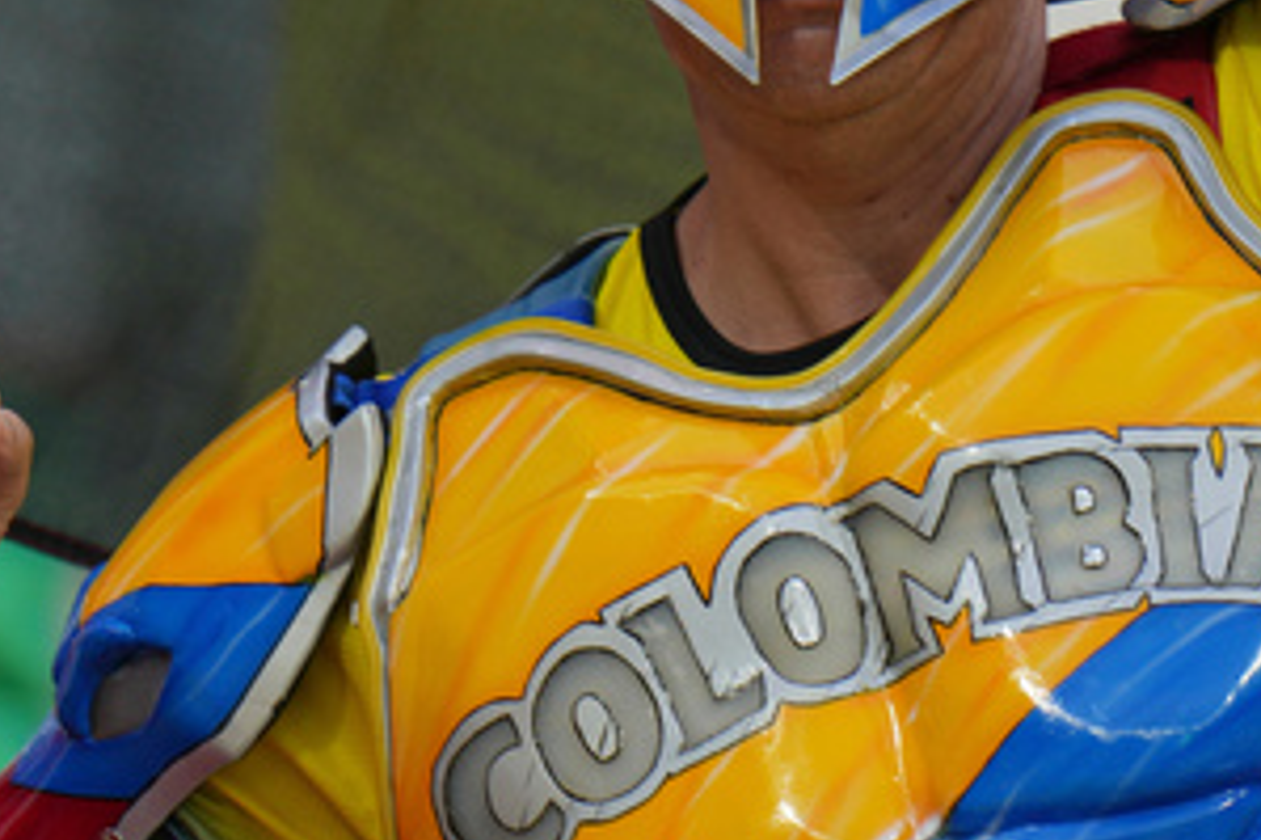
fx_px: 47960
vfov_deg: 1.0
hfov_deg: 1.5
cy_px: -393
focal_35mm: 1370
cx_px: 443
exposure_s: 1/100
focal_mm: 400
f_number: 2.8
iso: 160
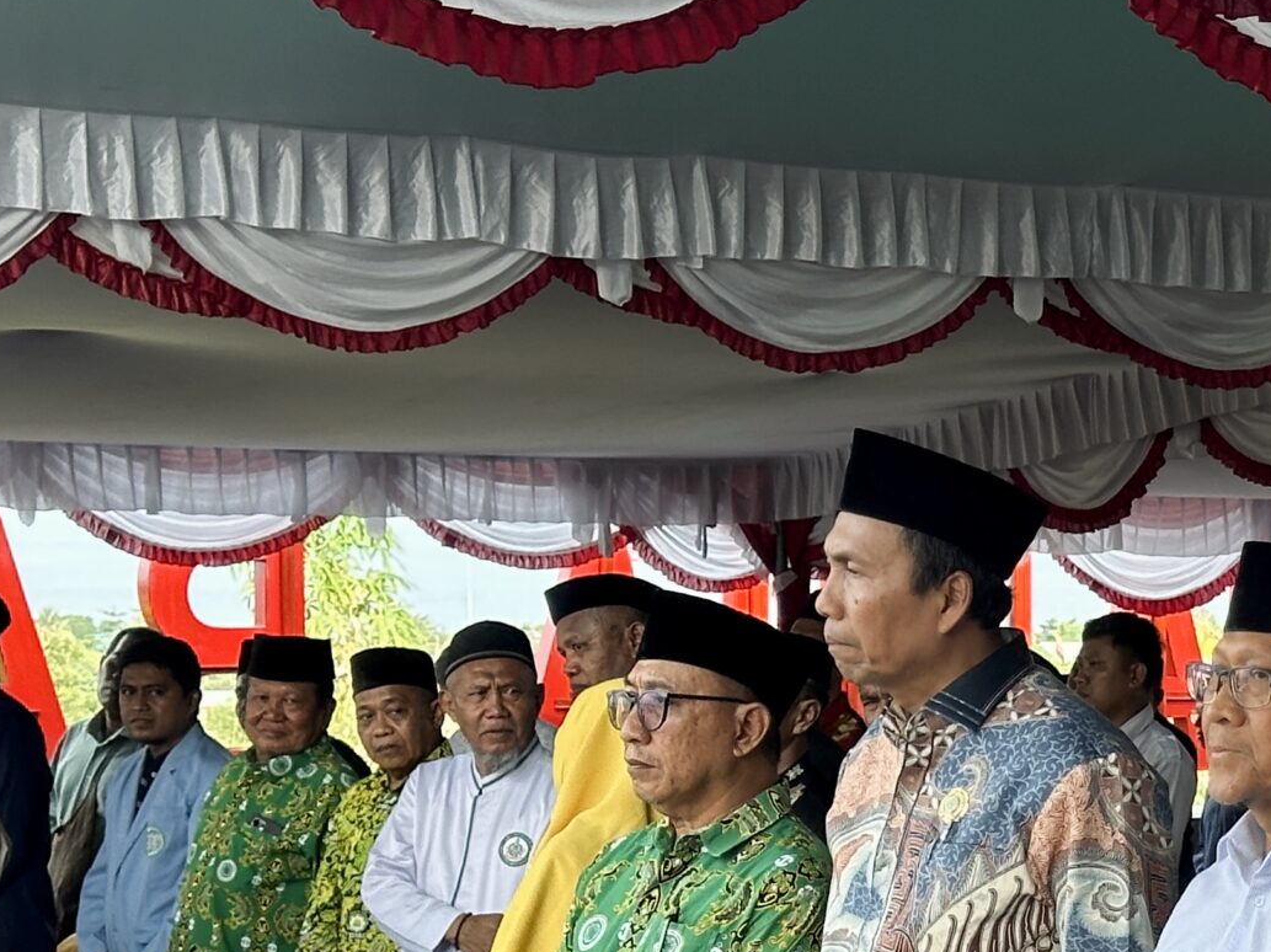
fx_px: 4368
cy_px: 870
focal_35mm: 119
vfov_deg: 12.3
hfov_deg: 16.0
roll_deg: -1.9
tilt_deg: -6.0
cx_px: 1465
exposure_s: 1/305
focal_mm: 6.86
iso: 64
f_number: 1.78
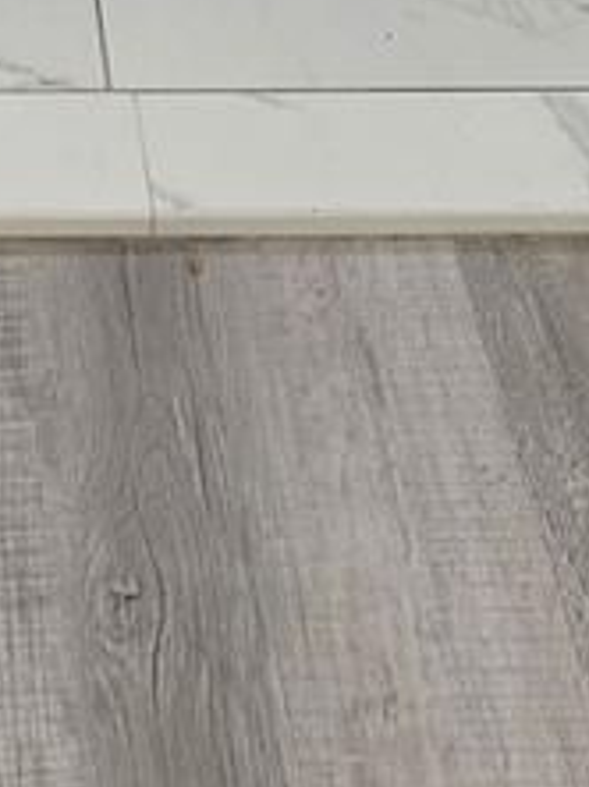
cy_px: -1248
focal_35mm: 90
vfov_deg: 13.5
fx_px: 2046
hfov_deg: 15.8
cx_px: -114
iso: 200
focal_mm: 2.2
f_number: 1.9
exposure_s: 1/120
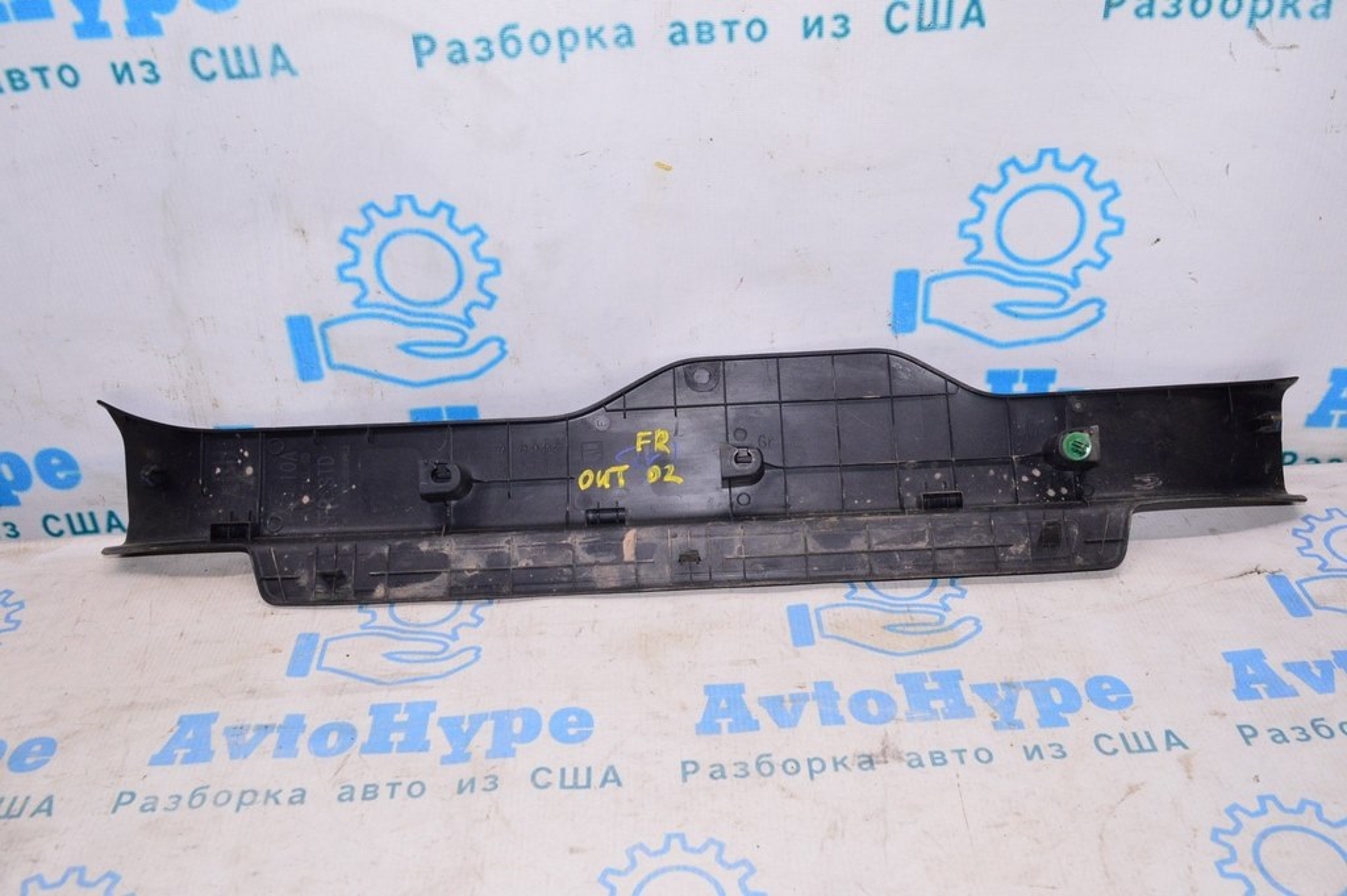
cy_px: 448
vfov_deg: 39.9
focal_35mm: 33
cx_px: 674
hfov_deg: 57.3
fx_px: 1234
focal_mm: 22
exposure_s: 1/160
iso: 1600
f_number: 8
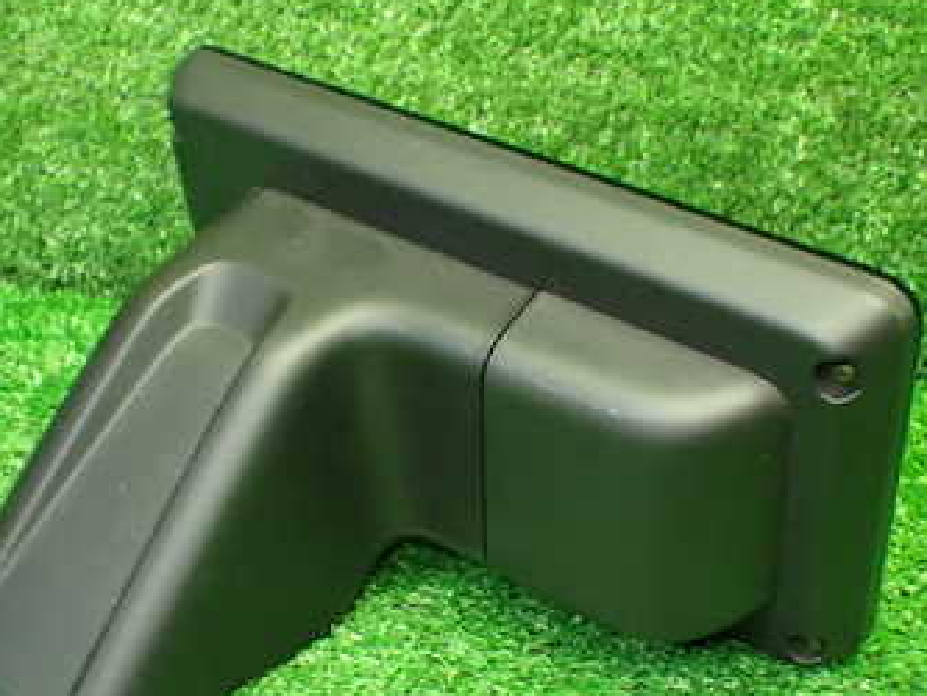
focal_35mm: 54
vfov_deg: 26.9
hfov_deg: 35.4
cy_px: 457
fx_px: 1447
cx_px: 387
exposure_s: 1/80
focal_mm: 5.4
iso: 800
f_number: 2.3
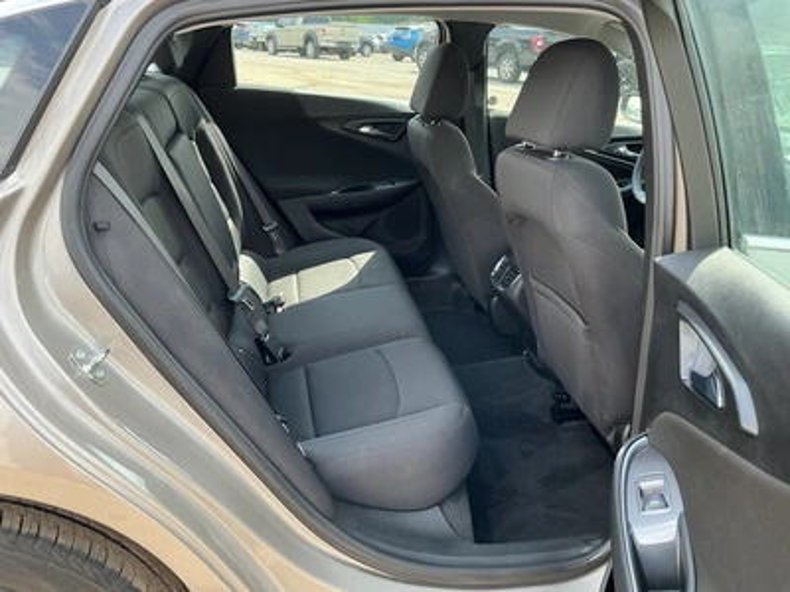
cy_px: 296
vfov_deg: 49.7
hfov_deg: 63.4
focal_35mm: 28
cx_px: 395
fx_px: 639
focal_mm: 3
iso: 32
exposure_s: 1/168
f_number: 1.8
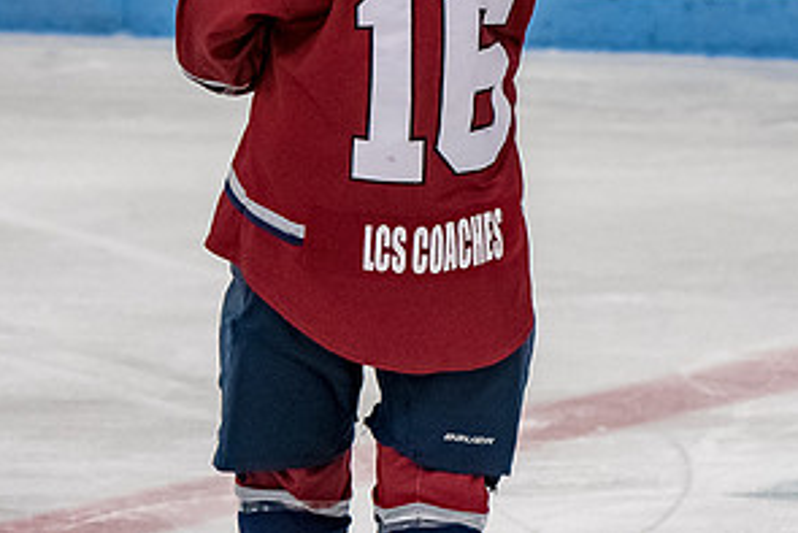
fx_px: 13084
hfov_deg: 3.5
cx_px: 403
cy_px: -12
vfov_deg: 2.3
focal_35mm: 590
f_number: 4
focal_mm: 150
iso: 2800
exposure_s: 1/800
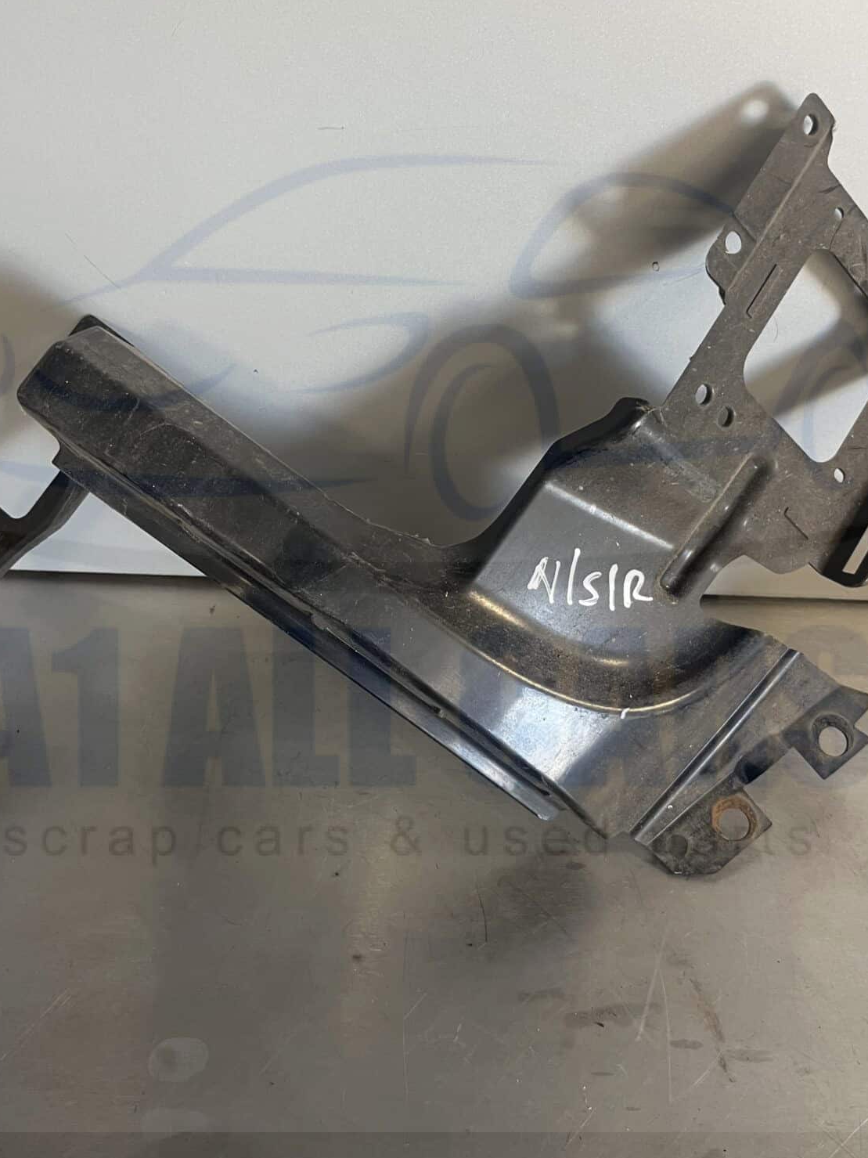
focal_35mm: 36
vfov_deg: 51.3
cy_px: 531
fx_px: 1204
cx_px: 441
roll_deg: +1.4
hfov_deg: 39.7
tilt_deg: -38.8
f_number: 1.6
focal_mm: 5.1
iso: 100
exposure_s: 1/50
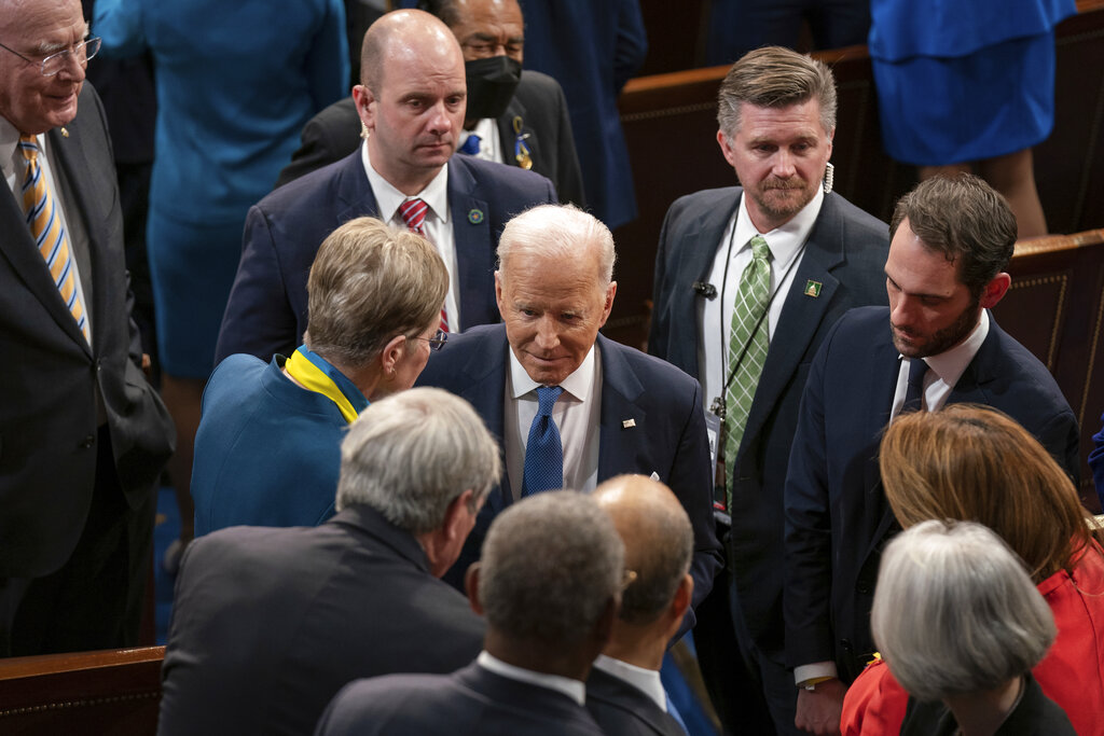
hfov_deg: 12.5
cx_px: 552
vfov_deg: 8.4
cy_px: 368
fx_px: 5030
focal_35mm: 164
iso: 1000
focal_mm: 164
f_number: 3.5
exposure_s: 1/125
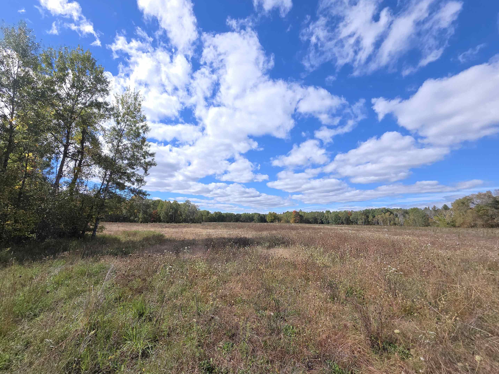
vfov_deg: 85.7
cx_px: 234
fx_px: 202
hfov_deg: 101.9
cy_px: 189
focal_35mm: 14
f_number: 1.9
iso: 20
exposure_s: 1/883
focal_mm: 2.2
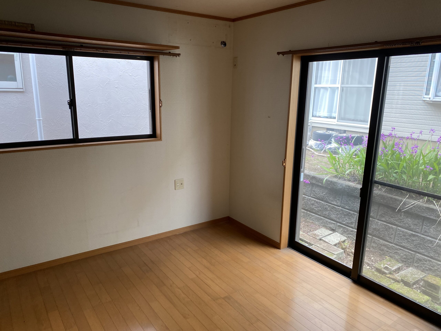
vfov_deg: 53.1
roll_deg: -0.8
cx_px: 220
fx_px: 331
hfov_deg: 67.3
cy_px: 166
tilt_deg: -13.9
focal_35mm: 26
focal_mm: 4.25
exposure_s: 1/121
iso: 80
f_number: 1.8
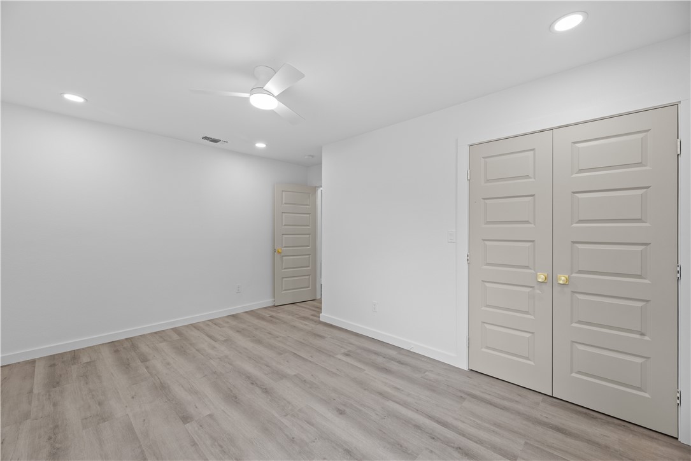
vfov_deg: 81.2
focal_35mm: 14
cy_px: 230
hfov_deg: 104.2
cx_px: 346
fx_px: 269
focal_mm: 14
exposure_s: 1/13
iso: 500
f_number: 9
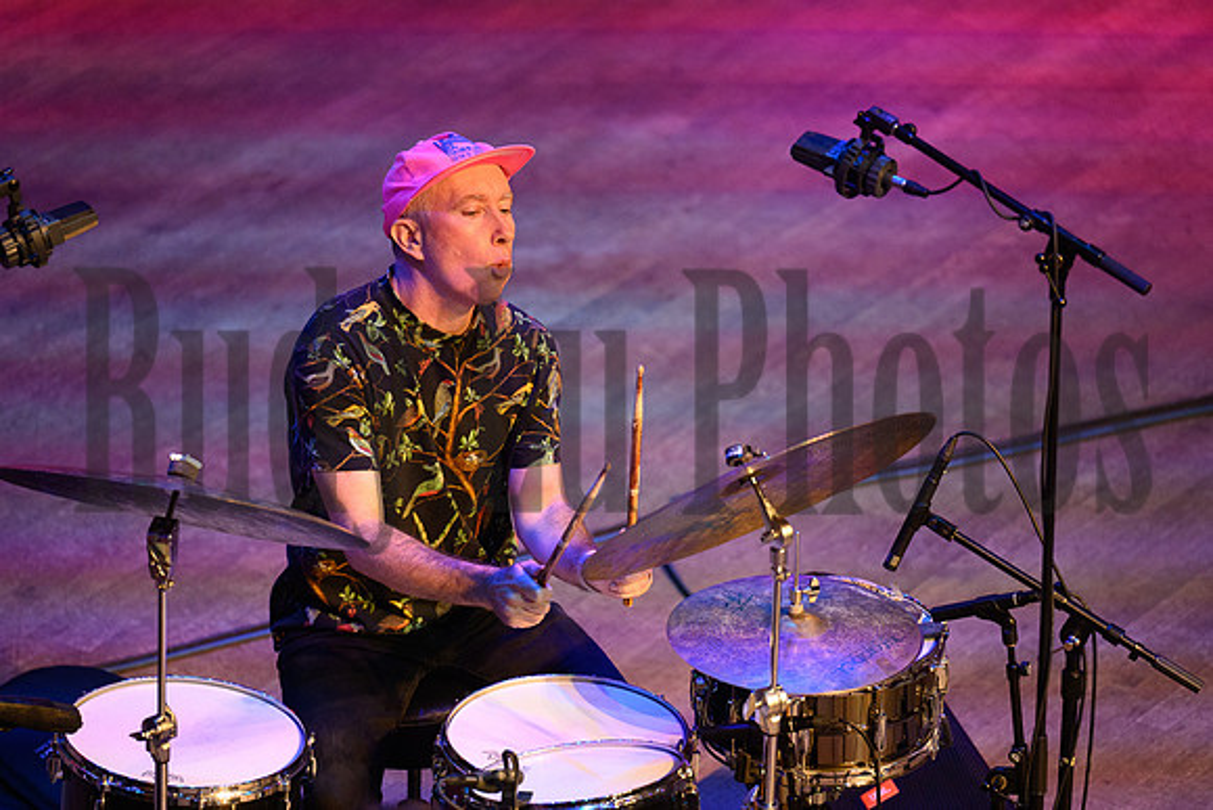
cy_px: 463
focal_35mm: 229
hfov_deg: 9.0
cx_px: 606
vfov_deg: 6.0
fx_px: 7708
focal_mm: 200
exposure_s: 1/1250
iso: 3200
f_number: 2.8
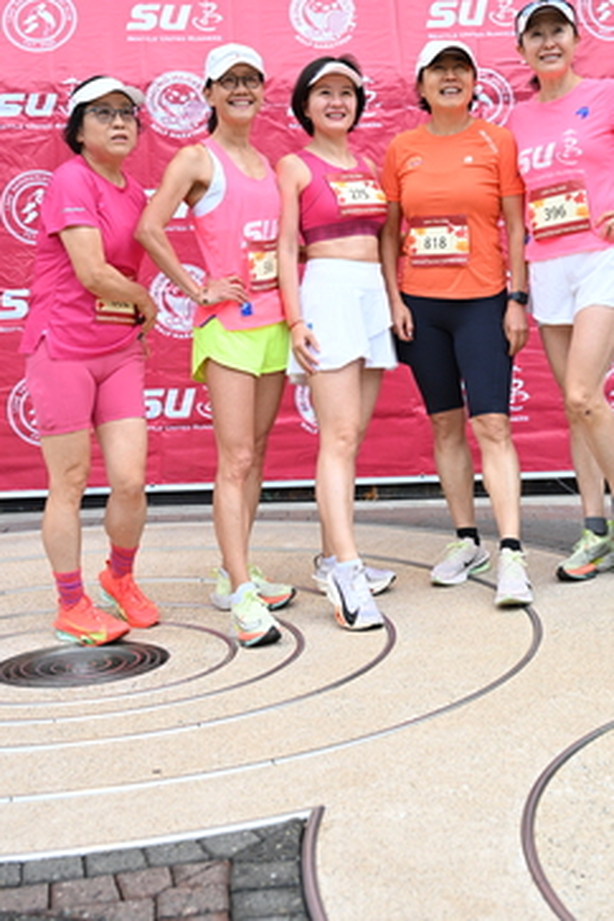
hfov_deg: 26.5
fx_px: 1298
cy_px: 332
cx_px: 400
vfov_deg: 38.7
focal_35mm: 51
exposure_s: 1/400
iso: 2000
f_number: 4
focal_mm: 33.5
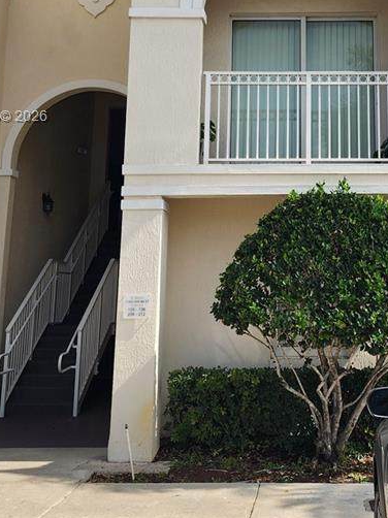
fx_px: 823
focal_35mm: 55
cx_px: 321
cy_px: 118
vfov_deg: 34.1
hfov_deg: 26.0
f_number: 1.8
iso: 12
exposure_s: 1/834
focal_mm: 6.4
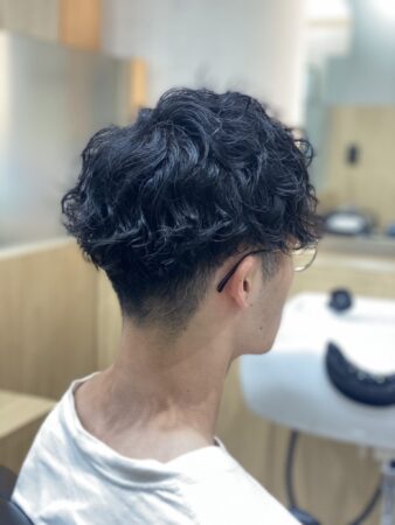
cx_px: 198
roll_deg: -2.0
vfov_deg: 36.8
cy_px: 262
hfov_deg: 28.1
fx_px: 790
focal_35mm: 52
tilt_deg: -8.5
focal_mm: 6
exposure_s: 1/33
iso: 250
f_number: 2
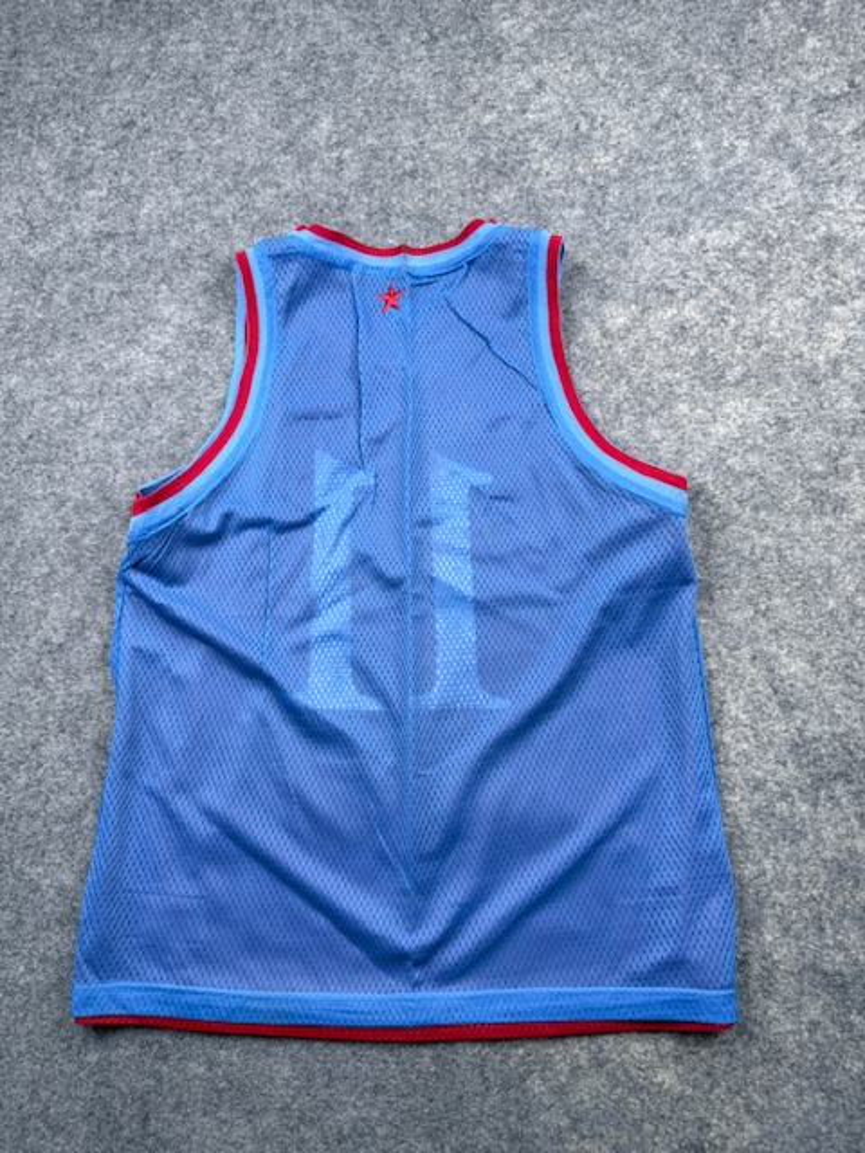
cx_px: 432
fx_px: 800
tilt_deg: -49.9
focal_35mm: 24
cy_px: 576
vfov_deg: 71.6
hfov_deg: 56.8
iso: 80
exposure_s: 1/100
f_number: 1.78
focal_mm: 6.76
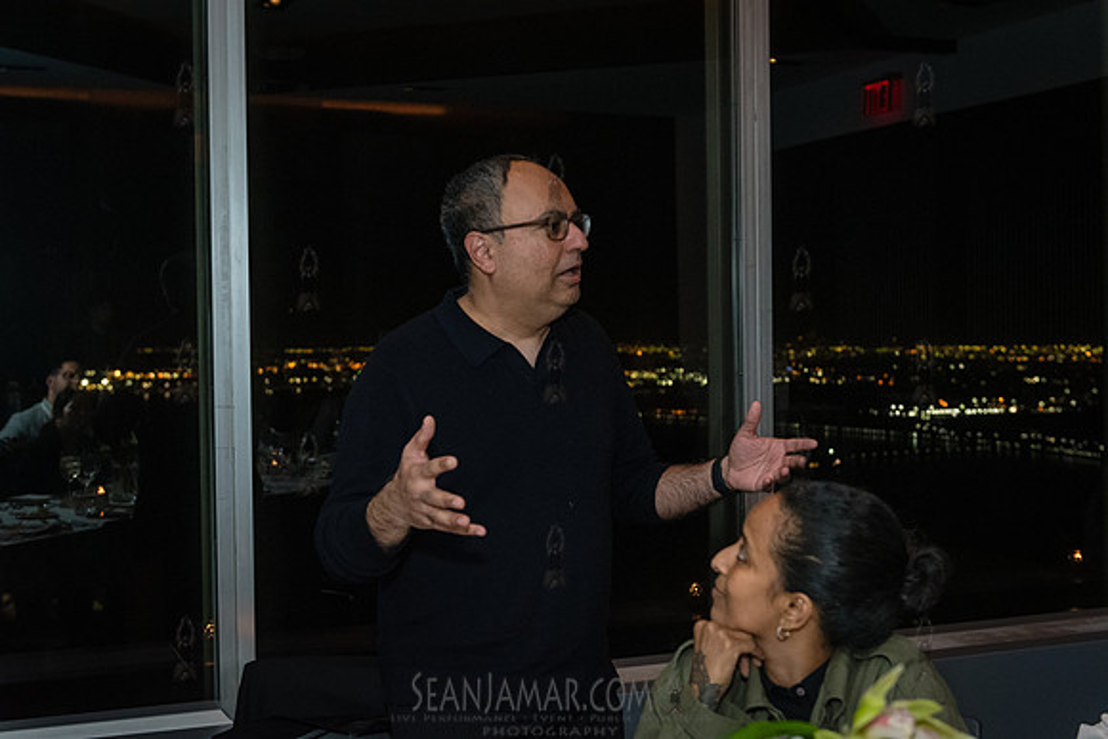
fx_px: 1539
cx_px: 554
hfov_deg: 39.6
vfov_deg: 27.0
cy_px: 370
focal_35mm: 50
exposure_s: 1/160
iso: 6400
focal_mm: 50
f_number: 4
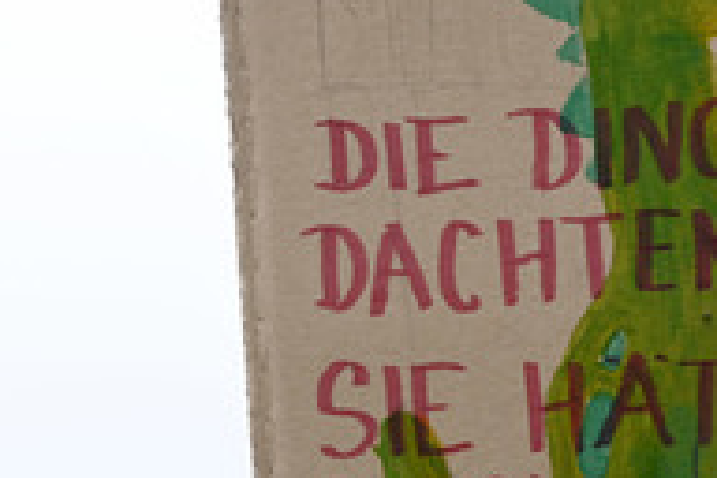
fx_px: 7966
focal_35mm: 400
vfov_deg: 3.4
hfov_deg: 5.1
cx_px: 704
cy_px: 280
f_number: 13
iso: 1000
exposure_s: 1/250
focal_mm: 170
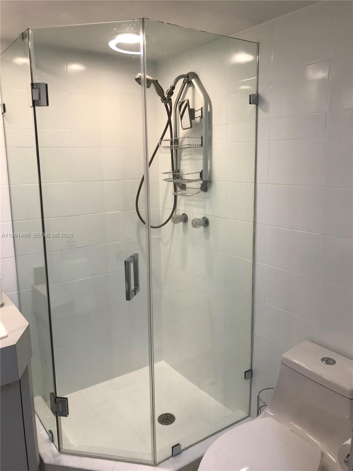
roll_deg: -0.1
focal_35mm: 28
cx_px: 176
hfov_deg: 49.7
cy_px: 236
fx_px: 381
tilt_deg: -11.6
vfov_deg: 63.4
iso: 32
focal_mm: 3.99
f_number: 1.8
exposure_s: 1/120
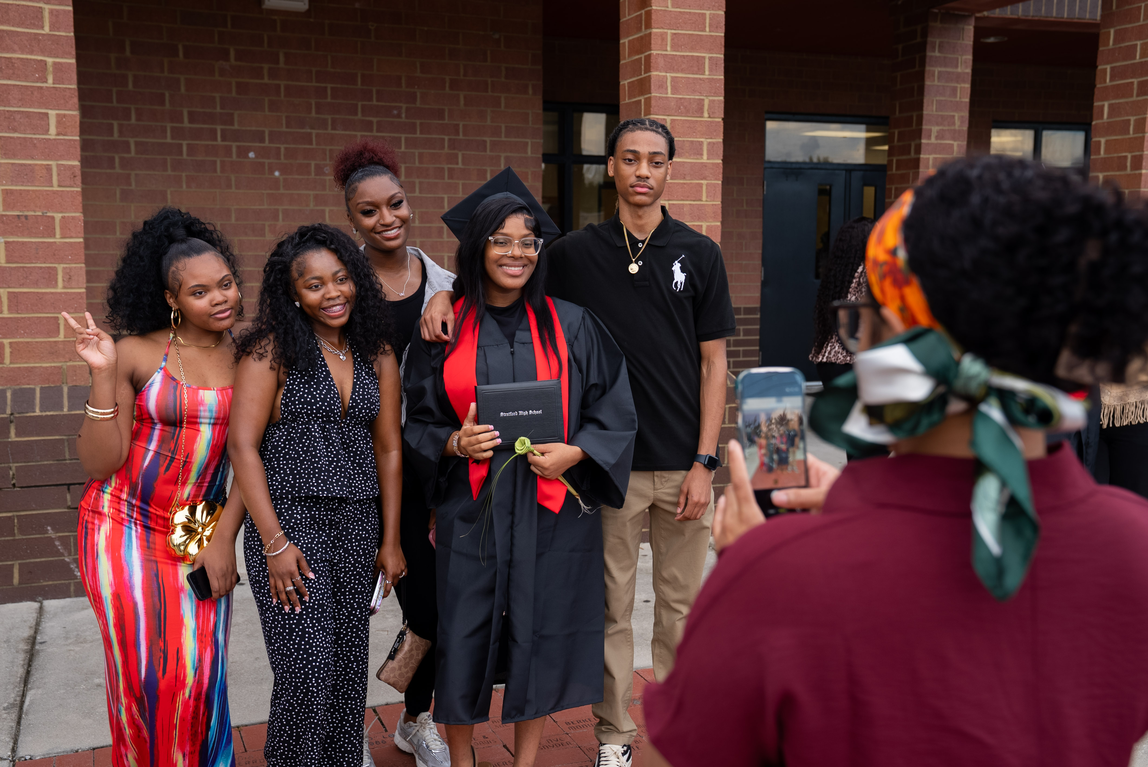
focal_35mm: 39
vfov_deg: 34.3
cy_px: 384
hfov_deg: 49.5
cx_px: 574
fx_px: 1244
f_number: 4.5
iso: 125
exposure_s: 1/125
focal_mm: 39
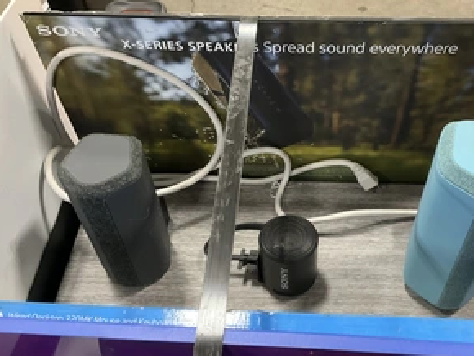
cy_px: 189
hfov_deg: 46.2
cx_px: 304
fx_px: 548
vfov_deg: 36.0
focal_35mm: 40
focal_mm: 3
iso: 250
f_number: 1.8
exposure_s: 1/40
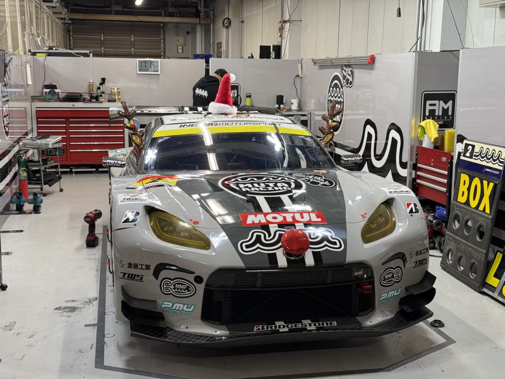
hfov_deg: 39.6
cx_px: 252
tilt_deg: -10.0
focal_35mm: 48
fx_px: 700
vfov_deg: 30.3
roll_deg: -0.8
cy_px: 190
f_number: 1.78
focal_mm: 6.76
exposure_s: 1/60
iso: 80
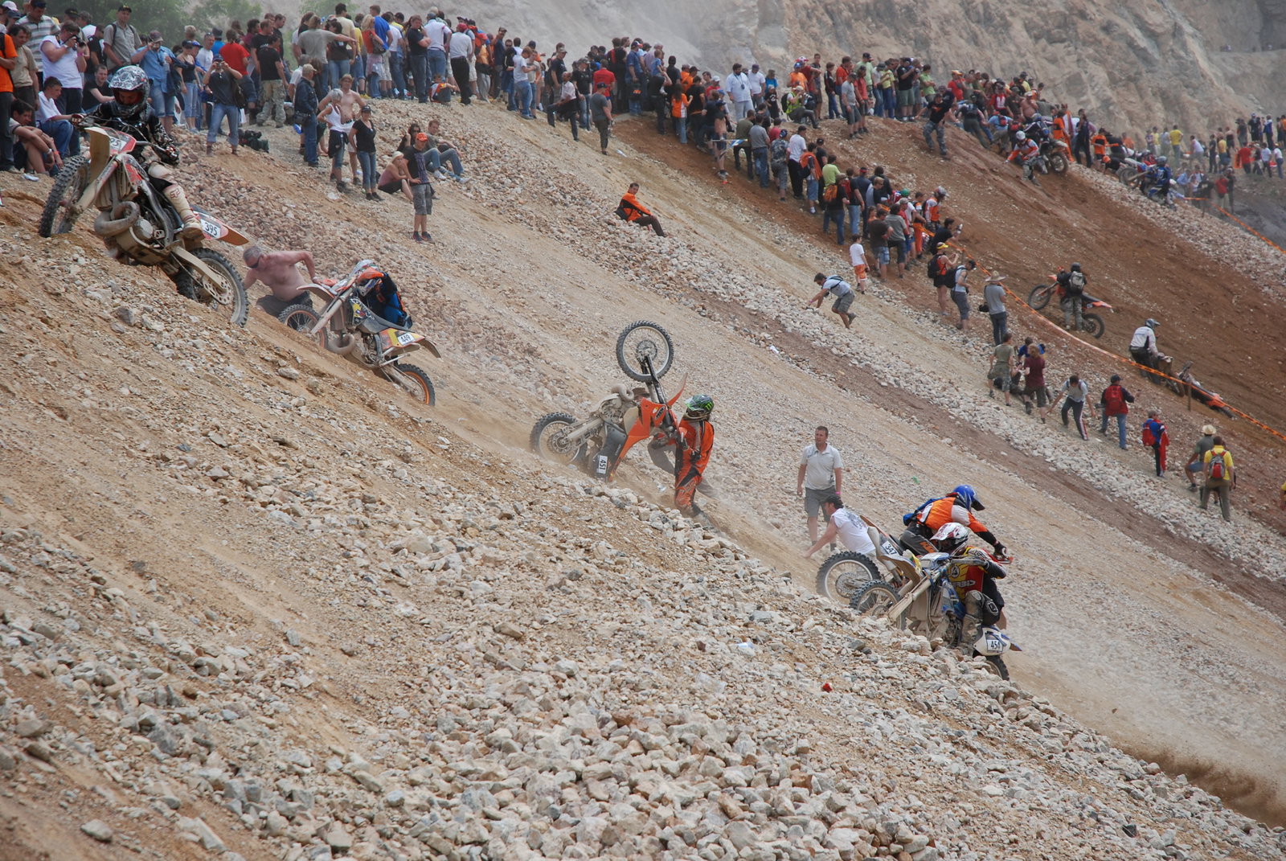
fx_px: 3755
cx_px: 643
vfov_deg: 13.1
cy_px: 430
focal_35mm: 105
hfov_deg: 19.4
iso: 200
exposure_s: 1/1000
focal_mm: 70
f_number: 4.5
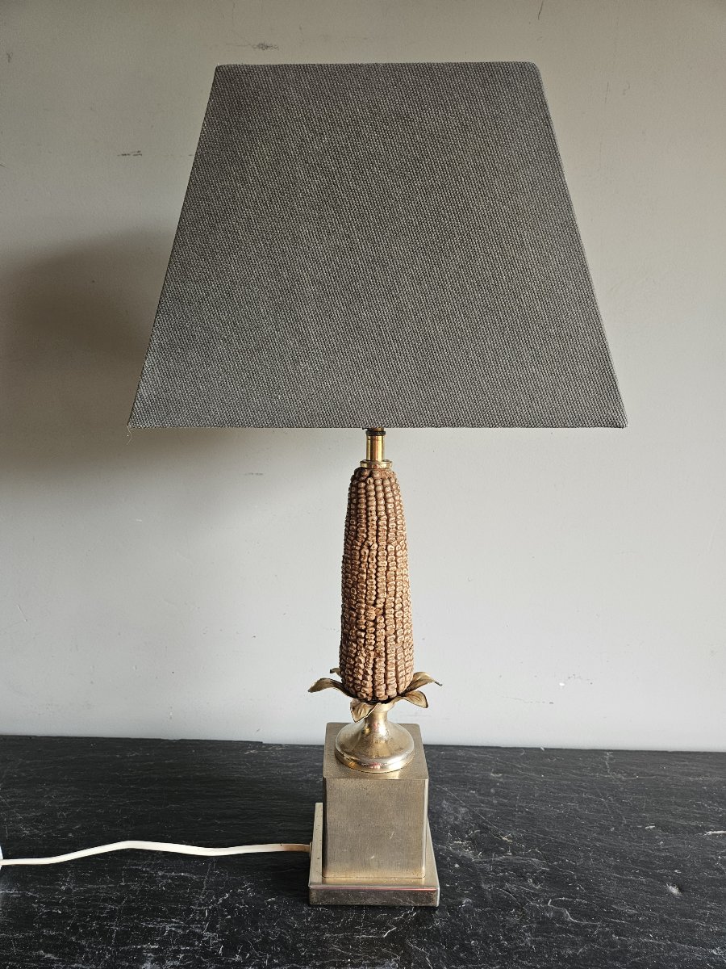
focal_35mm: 23
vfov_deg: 73.9
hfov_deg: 58.9
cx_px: 363
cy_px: 484
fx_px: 643
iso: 125
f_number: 1.8
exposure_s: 1/100
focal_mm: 5.4
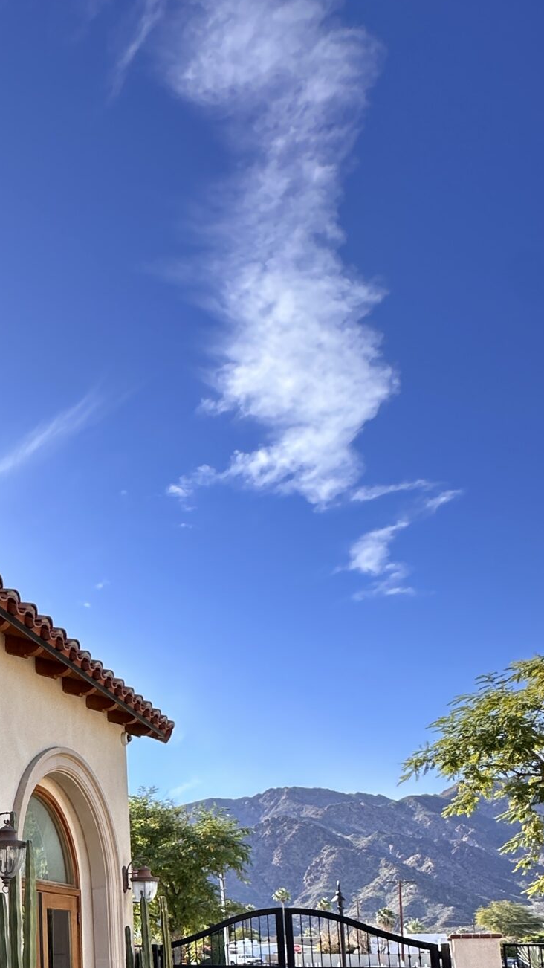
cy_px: 871
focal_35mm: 30
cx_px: -158
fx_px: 770
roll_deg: -0.9
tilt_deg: +7.1
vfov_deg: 55.7
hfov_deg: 30.8
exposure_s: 1/584
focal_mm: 2.22
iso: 40
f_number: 2.2
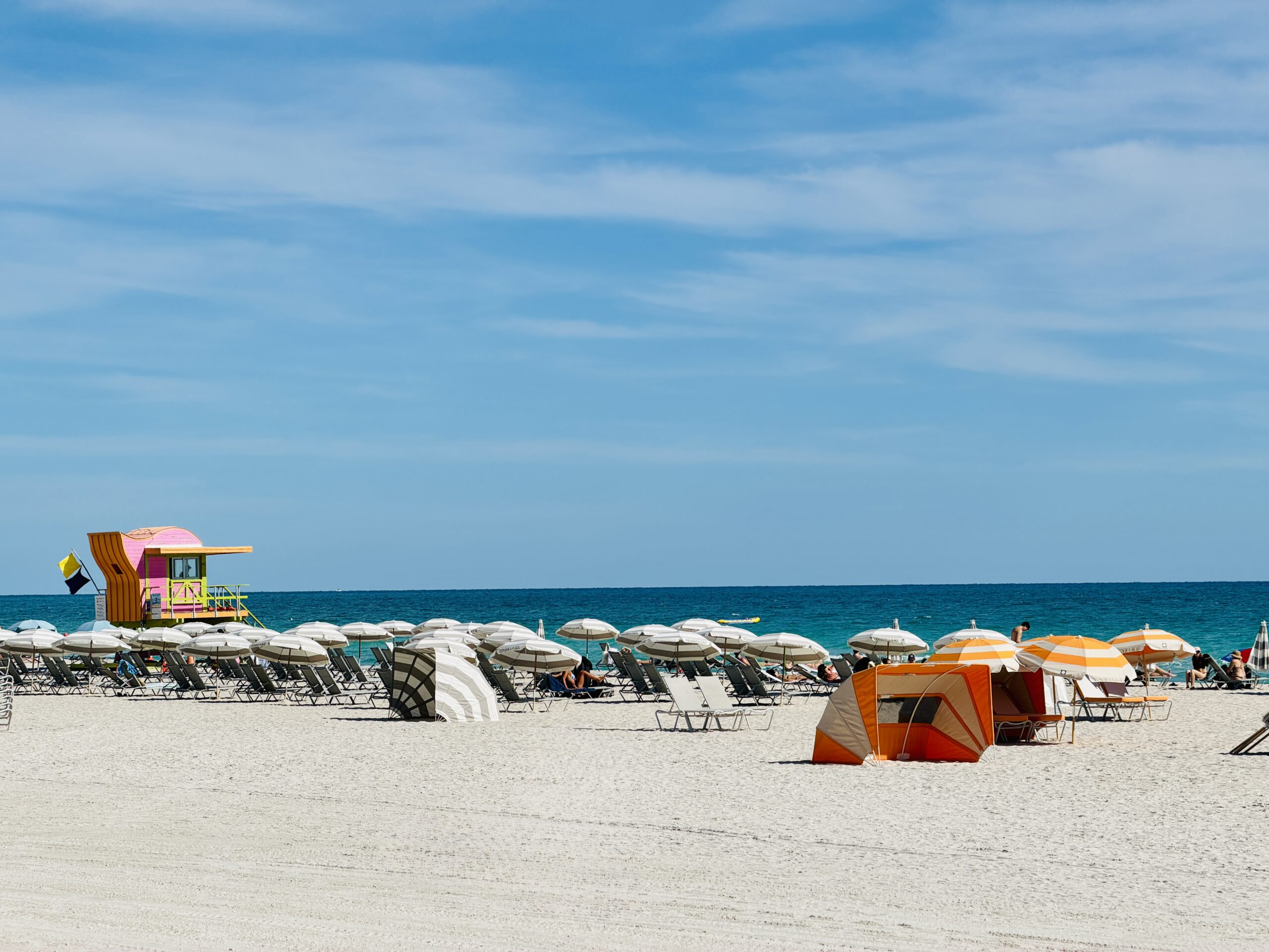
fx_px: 3666
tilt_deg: +1.3
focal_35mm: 100
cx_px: 634
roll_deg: +0.8
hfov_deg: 19.6
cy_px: 476
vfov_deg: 14.8
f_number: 2.8
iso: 20
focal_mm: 16.89
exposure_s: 1/1534
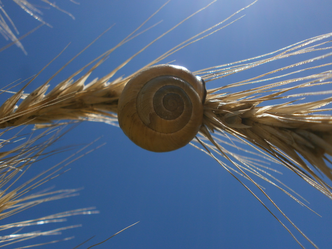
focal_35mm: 32
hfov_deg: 56.8
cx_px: 166
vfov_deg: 44.2
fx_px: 307
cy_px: 124
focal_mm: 5.8
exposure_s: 1/2000
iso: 100
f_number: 3.1
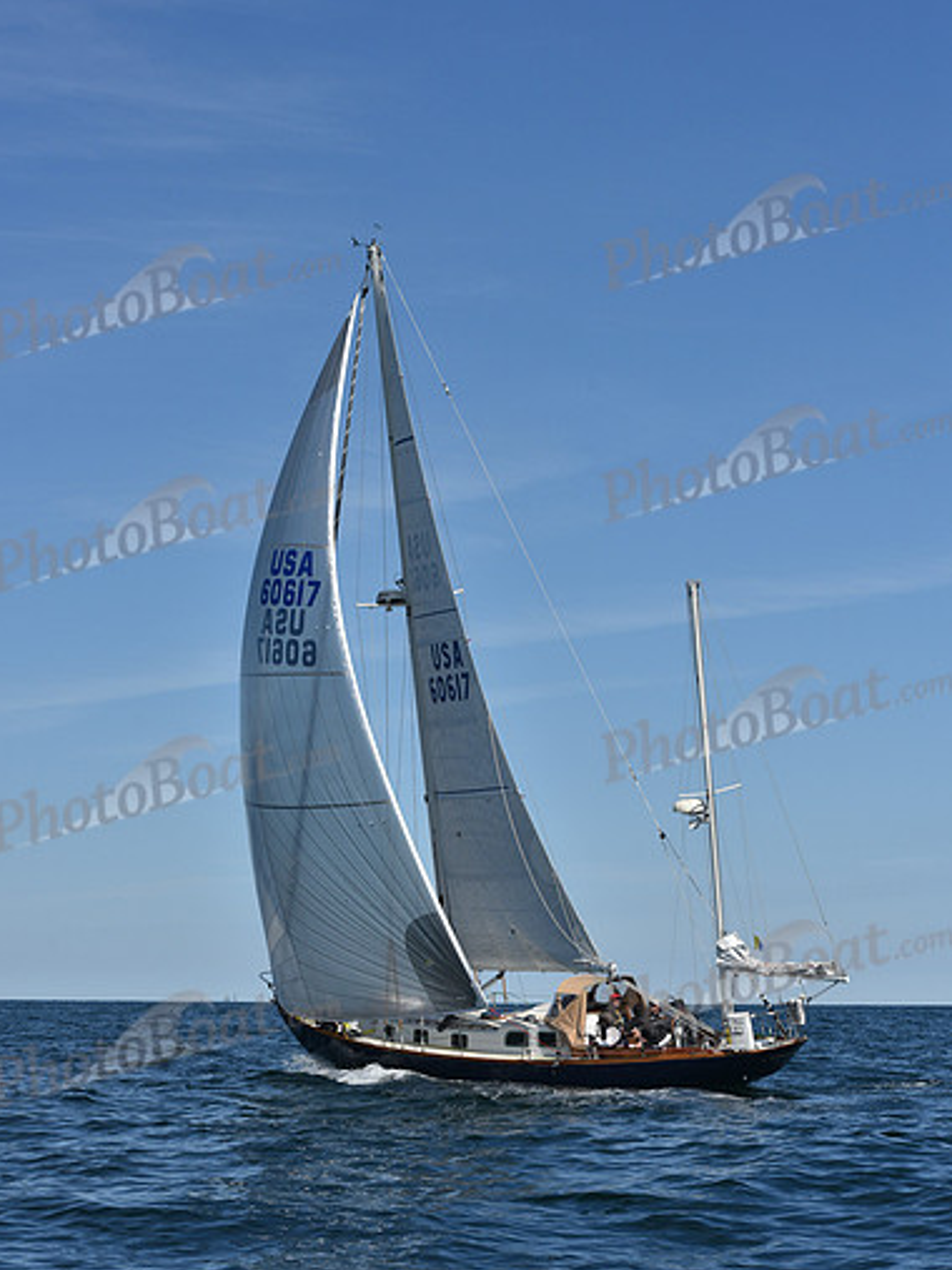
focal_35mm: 77
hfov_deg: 19.1
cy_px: 624
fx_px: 2825
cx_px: 472
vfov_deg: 25.3
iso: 250
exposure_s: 1/1600
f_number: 8
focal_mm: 70
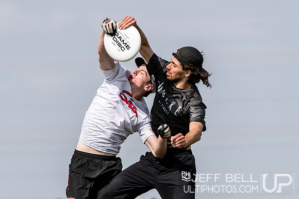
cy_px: 101
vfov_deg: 3.0
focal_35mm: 458
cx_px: 148
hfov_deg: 4.5
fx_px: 3803
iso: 200
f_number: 4
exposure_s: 1/2500
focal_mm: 200
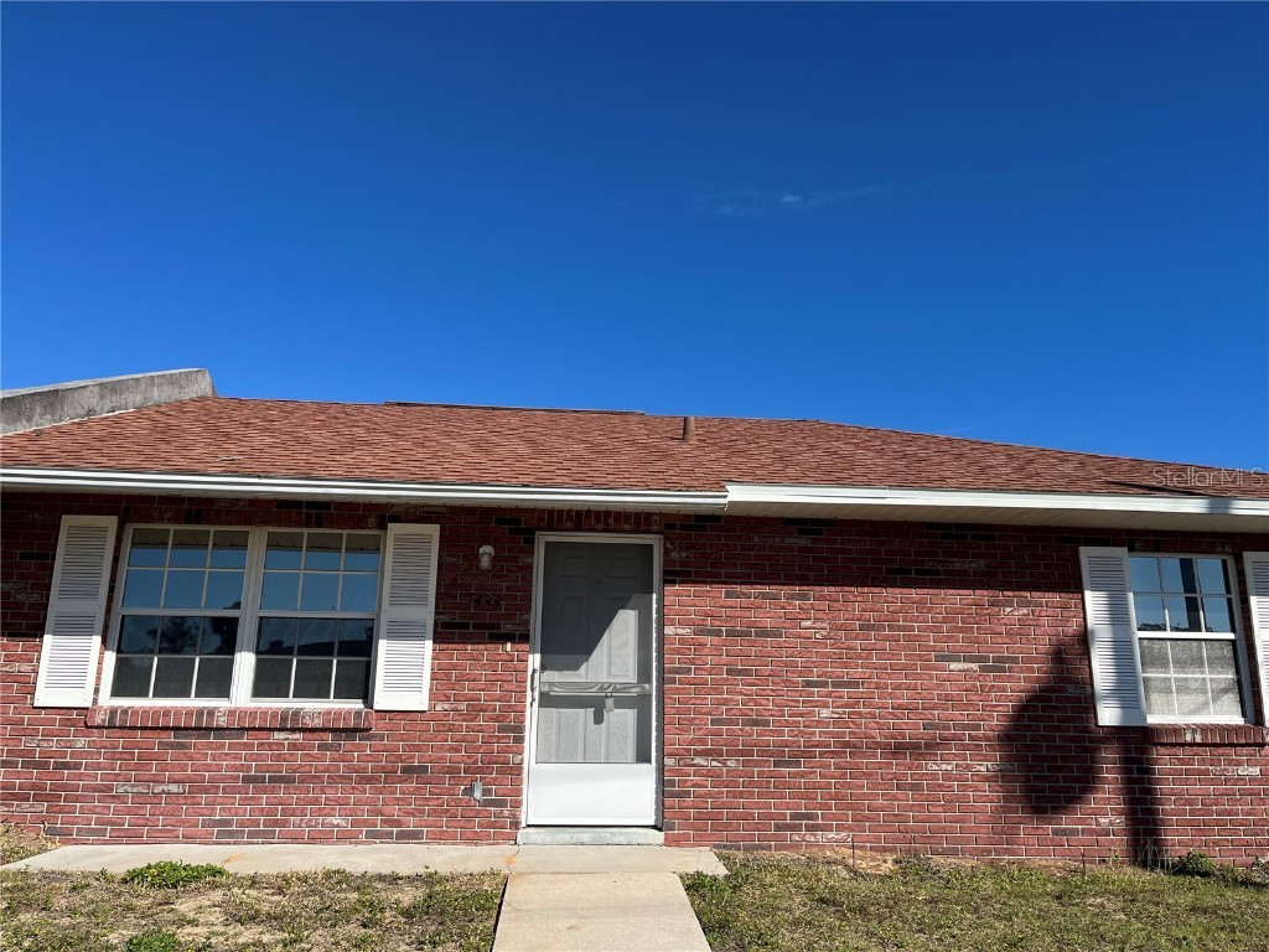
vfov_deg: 53.1
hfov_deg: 67.3
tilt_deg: +13.6
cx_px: 634
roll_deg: -0.5
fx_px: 953
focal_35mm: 26
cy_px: 476
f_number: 1.6
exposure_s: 1/3623
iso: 50
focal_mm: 5.1
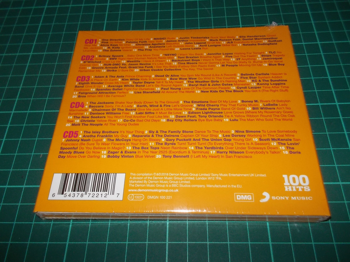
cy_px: 131
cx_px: 175
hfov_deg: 61.7
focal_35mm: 29
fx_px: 293
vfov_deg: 48.2
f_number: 3.3
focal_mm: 4.1
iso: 200
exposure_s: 1/30
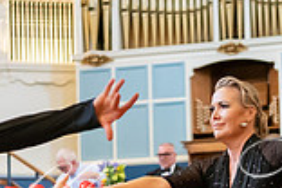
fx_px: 1222
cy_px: 257
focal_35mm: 156
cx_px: 232
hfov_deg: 13.1
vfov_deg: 8.6
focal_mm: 35
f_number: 2
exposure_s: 1/500
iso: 6400
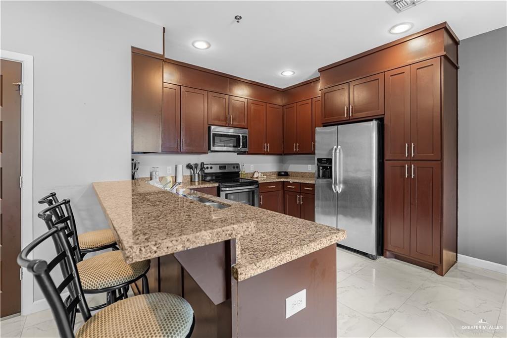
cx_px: 254
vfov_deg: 73.7
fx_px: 225
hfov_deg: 96.8
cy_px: 169
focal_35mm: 16
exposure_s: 1/3
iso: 320
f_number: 4.5
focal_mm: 16
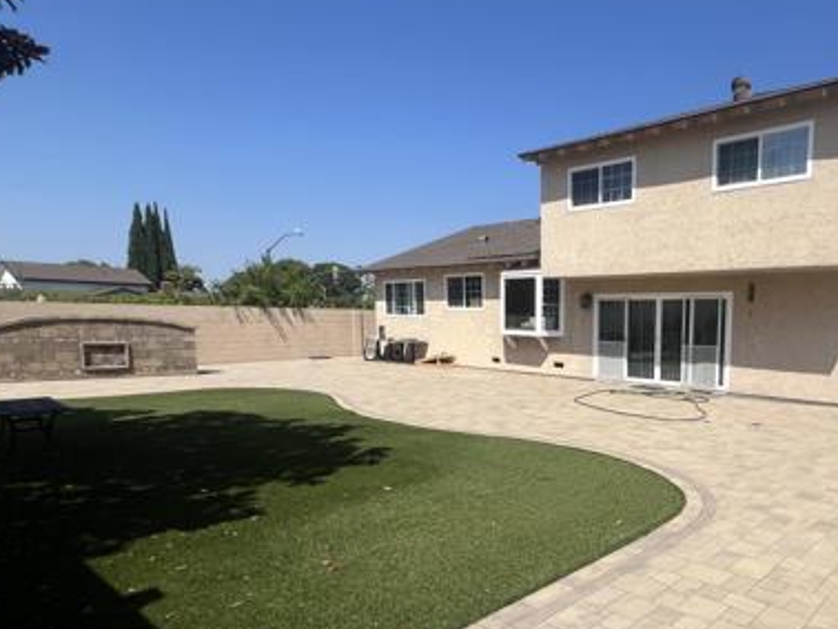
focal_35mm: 22
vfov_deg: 60.3
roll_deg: -0.9
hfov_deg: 72.0
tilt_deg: -7.4
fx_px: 533
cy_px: 396
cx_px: 610
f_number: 1.8
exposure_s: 1/2732
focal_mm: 1.57
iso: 32
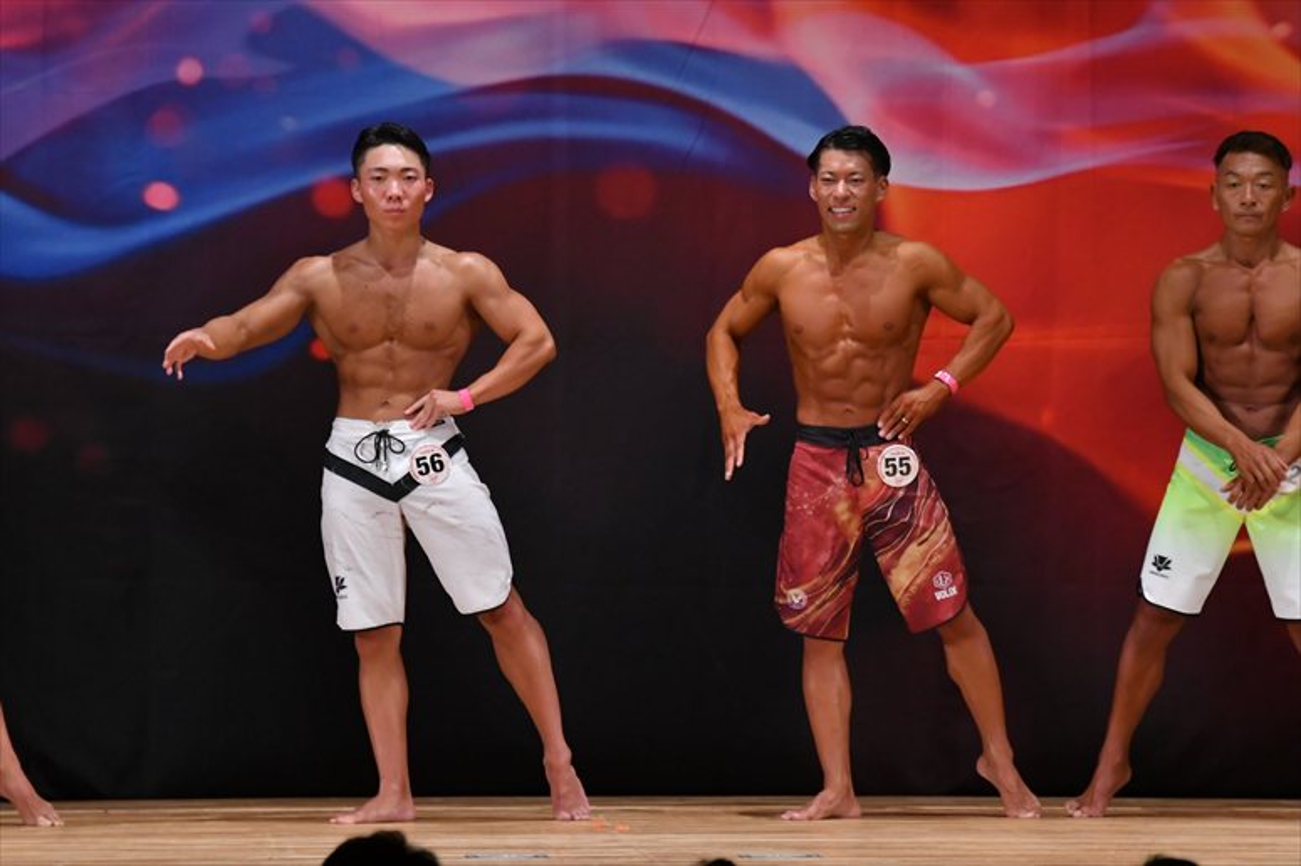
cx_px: 650
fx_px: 10295
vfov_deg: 4.8
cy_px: 433
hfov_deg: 7.2
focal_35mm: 285
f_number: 5.6
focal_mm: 190
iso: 3200
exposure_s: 1/400
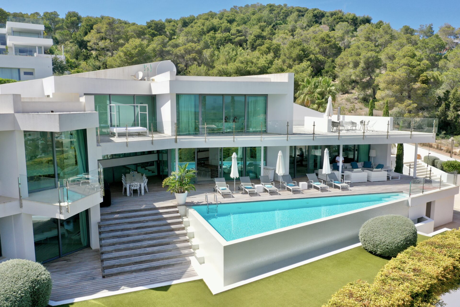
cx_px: 230
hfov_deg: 65.5
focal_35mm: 28
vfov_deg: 46.4
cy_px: 154
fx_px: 358
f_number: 5.6
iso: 100
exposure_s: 1/400
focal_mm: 10.26
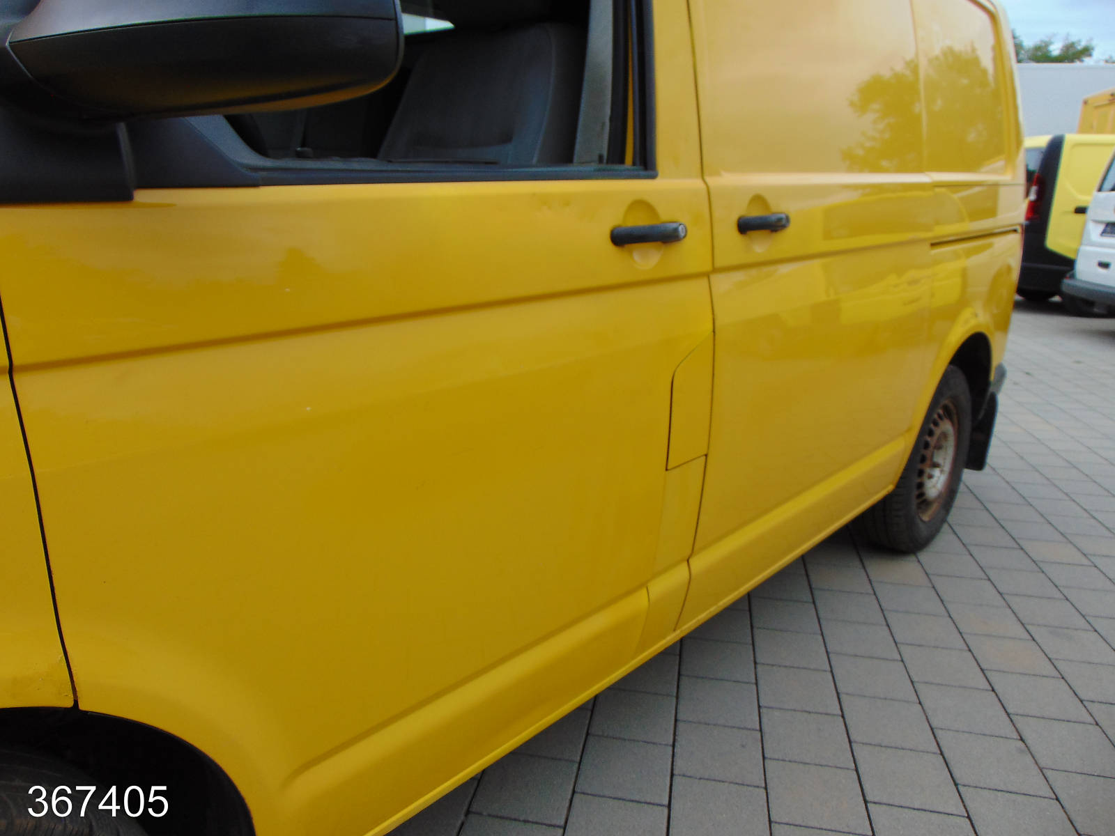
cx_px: 558
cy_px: 418
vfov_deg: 54.9
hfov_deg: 69.4
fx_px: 805
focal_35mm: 25
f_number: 3
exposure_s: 1/640
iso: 80
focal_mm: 4.5
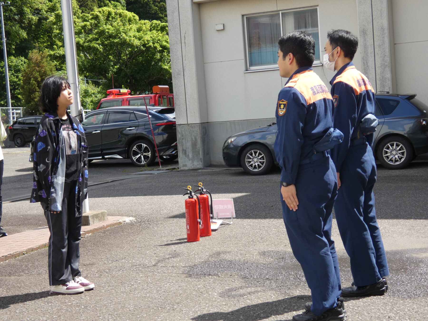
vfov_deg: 23.3
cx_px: 214
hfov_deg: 30.7
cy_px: 160
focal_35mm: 63
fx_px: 779
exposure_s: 1/250
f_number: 4.2
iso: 80
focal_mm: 11.3
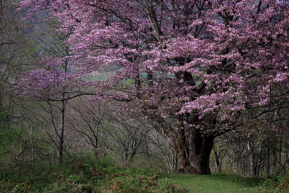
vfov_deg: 16.6
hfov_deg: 24.6
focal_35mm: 82
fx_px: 663
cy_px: 96
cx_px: 144
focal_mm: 55
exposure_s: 1/640
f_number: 5.6
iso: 200
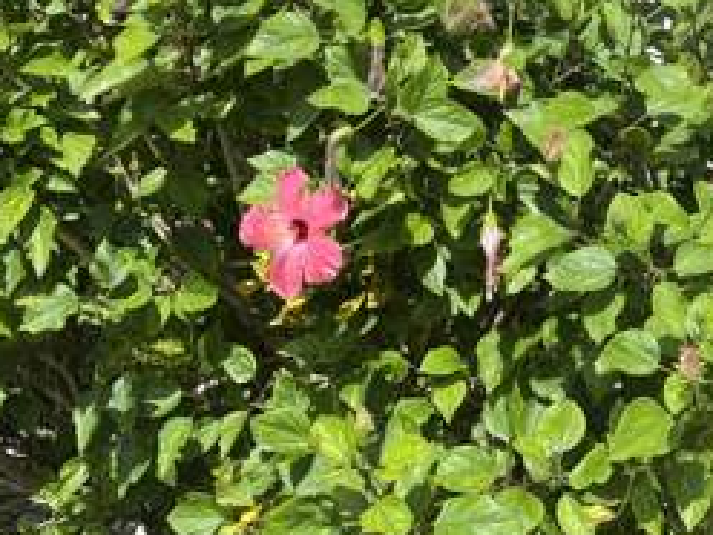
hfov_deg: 22.8
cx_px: 615
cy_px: -268
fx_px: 1730
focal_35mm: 84
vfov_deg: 16.1
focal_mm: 5.1
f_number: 1.6
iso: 50
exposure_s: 1/2410
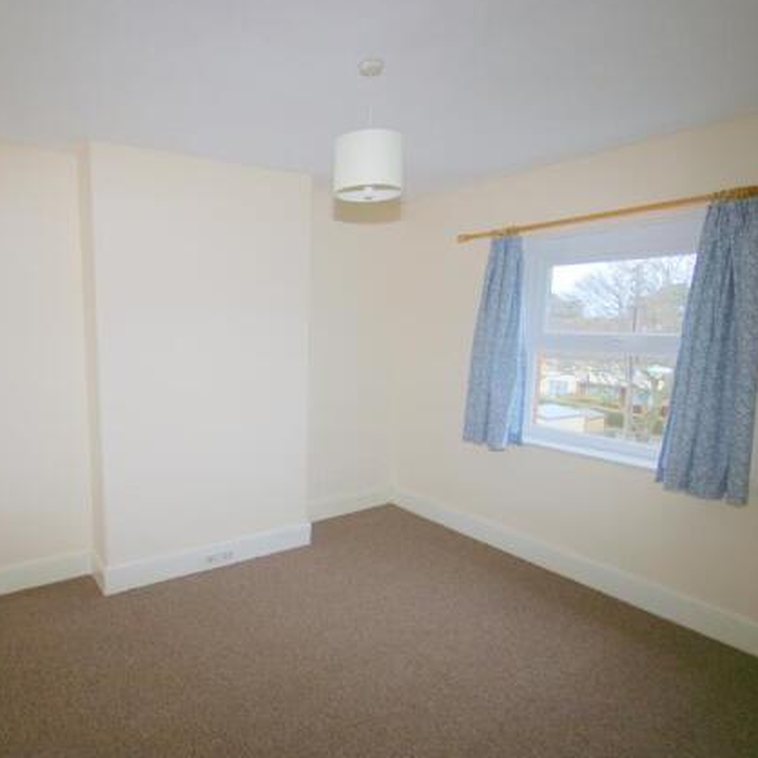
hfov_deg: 72.7
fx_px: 495
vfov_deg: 74.8
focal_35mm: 20
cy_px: 384
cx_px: 256
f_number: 4
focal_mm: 10
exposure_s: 1/25
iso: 200
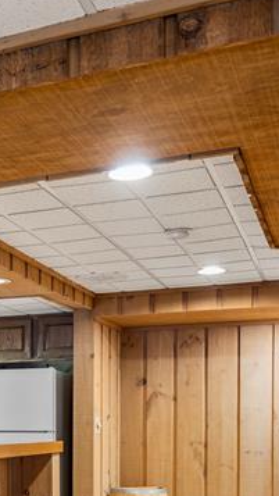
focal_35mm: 57
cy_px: 410
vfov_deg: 35.2
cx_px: -74
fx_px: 749
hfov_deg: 19.6
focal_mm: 19
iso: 100
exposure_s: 1/2
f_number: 4
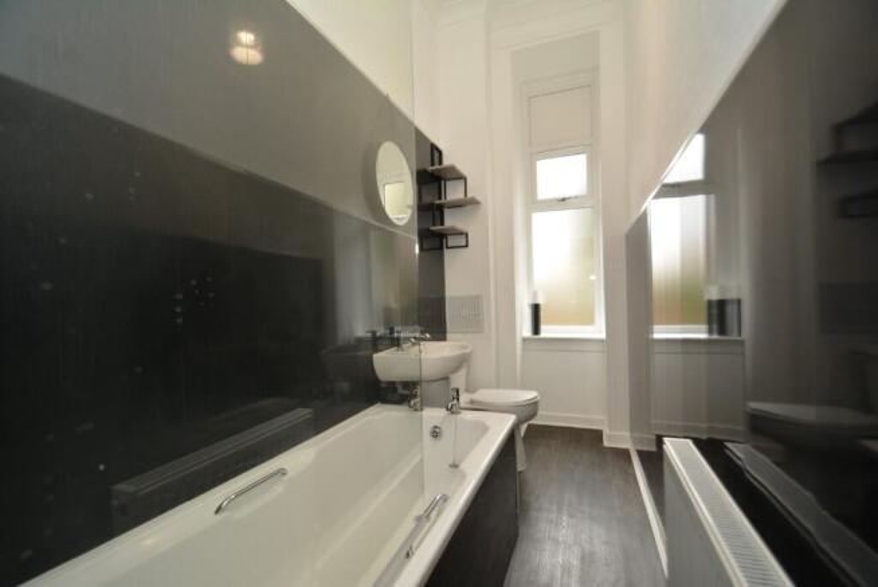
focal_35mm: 15
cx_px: 439
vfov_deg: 77.4
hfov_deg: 100.4
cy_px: 294
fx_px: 366
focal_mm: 10
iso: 100
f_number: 4.5
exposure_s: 1/15
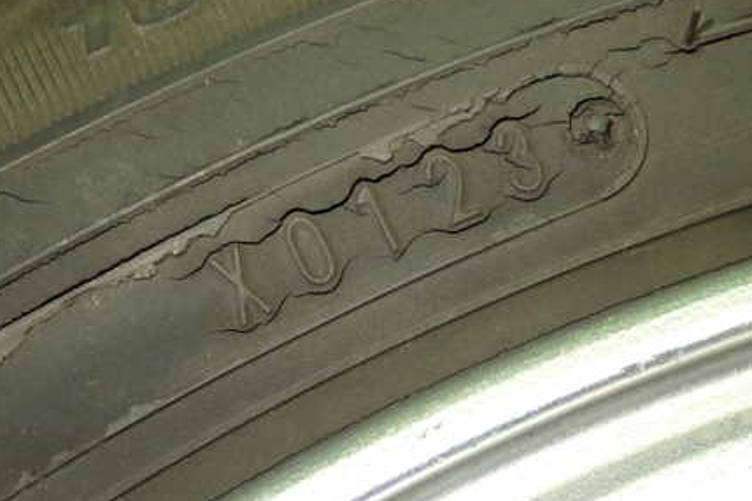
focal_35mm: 64
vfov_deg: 21.2
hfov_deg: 31.4
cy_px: 215
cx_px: 419
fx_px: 1337
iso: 320
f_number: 2.9
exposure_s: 1/40
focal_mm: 7.84
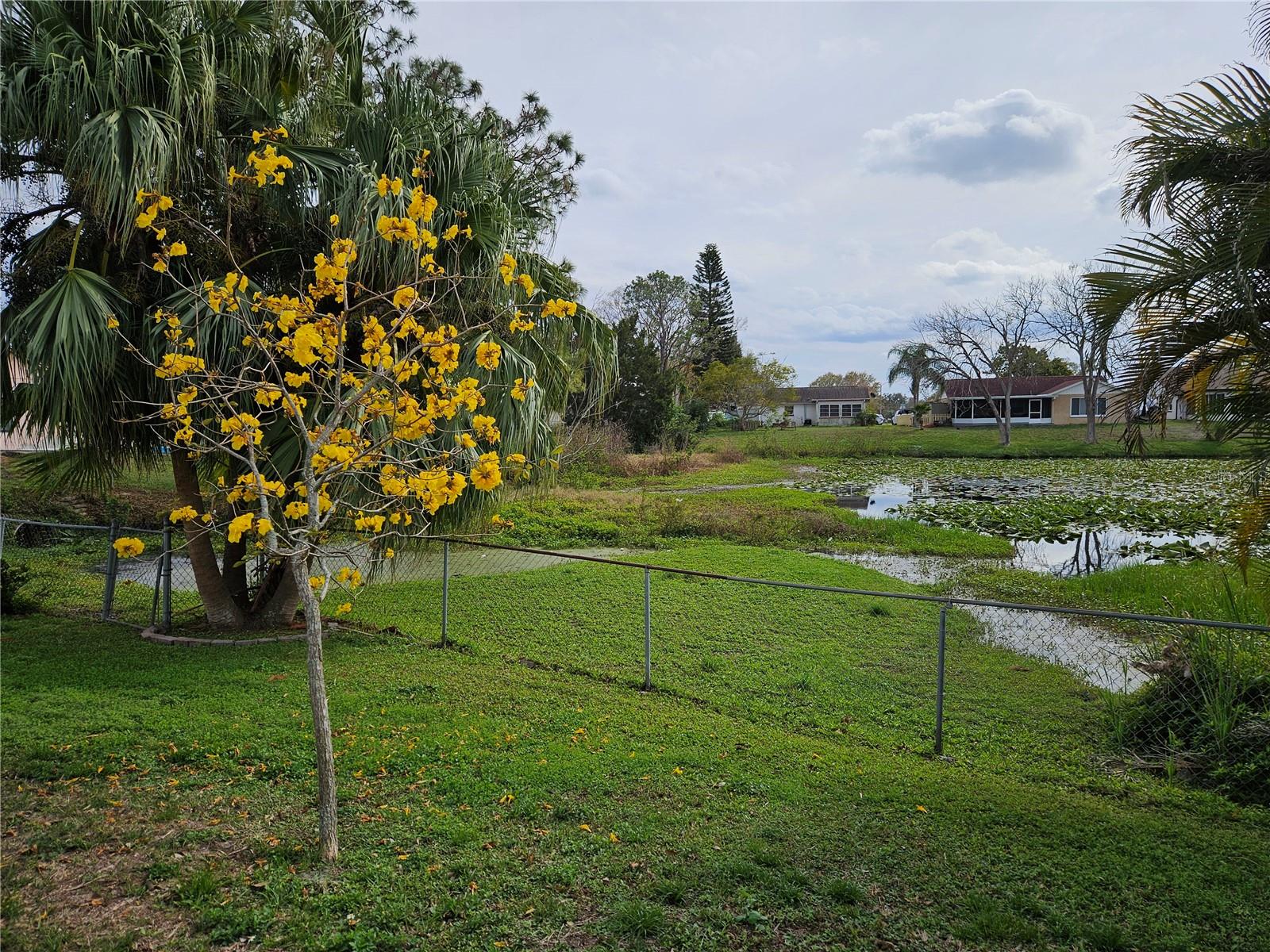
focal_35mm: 23
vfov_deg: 58.9
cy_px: 476
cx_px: 635
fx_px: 844
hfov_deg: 73.9
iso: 25
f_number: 1.8
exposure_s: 1/2565
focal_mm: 5.4
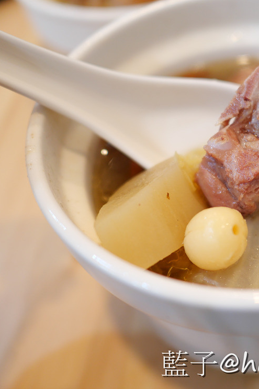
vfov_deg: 46.4
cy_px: 195
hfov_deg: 29.9
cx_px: 254
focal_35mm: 42
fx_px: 453
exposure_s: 1/60
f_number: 1.7
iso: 200
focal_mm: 15
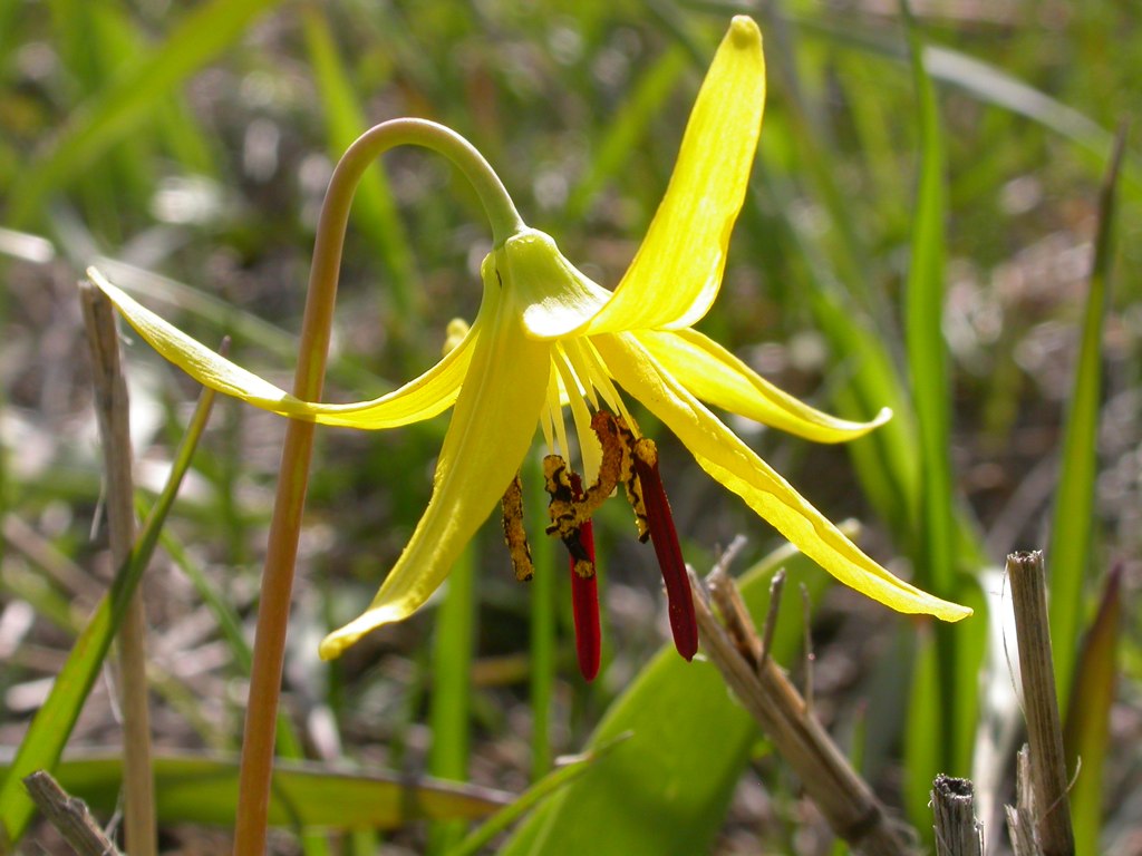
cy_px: 428
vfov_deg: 15.7
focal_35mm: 94
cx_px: 571
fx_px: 3101
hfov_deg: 20.9
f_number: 6.9
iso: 100
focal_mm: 19.5
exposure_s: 1/268
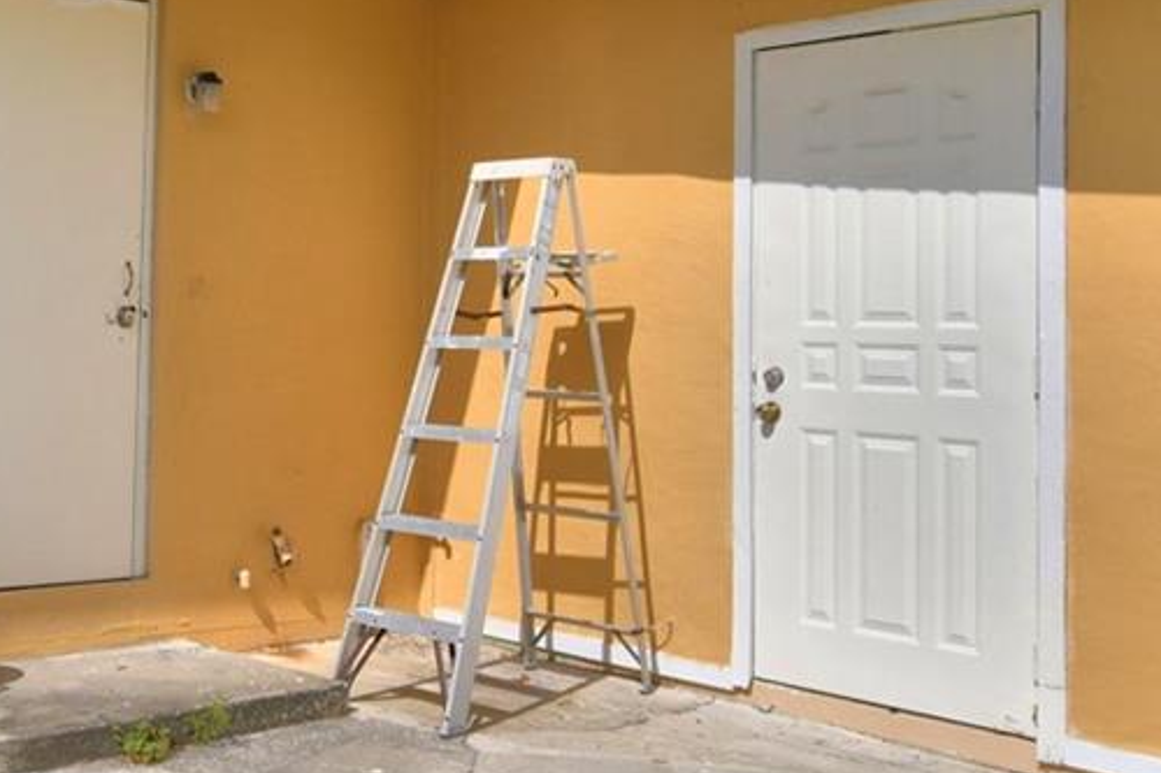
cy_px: 255
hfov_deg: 39.8
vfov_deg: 27.9
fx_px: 1547
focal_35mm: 48
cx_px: 269
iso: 100
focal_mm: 10
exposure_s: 1/2500
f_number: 4.5
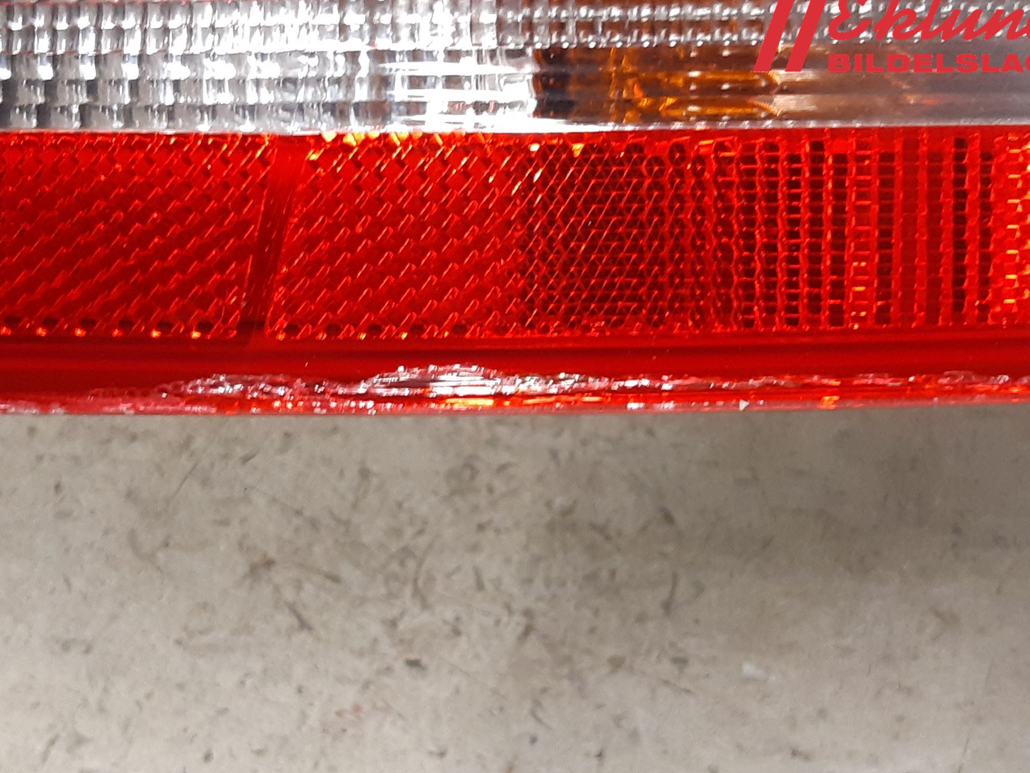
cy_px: 408
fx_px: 863
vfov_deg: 48.2
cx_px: 523
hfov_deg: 61.7
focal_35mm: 29
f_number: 1.7
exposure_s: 1/33
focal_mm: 3.93
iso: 250
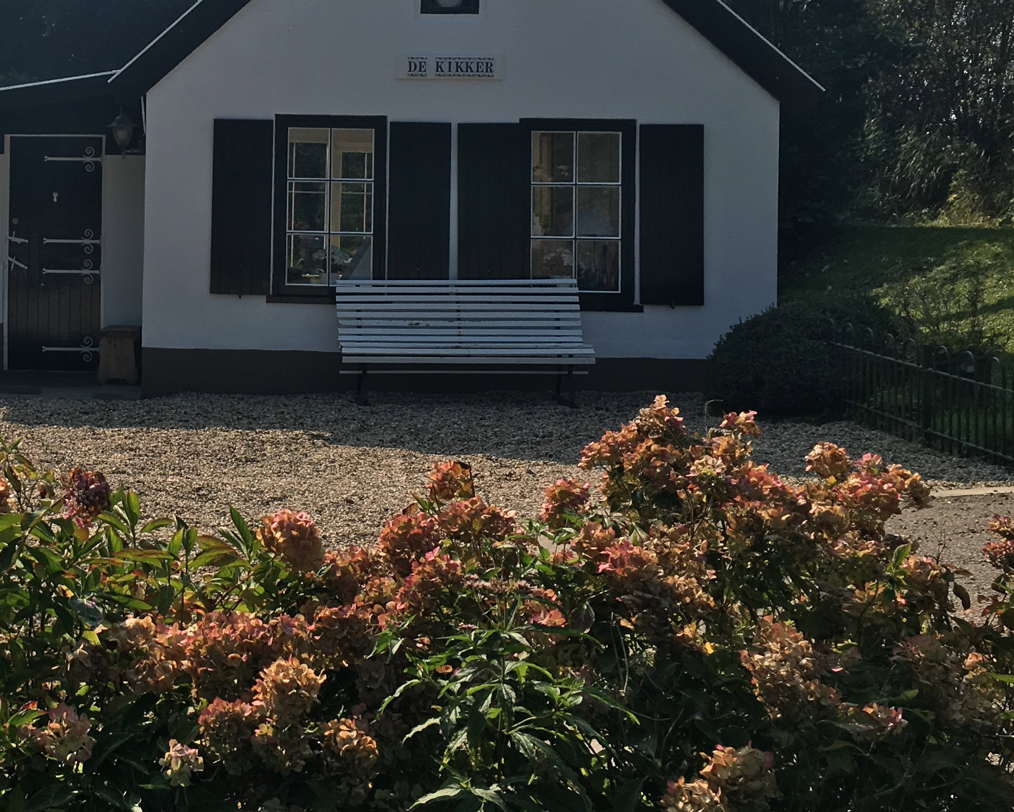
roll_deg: -1.2
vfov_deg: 25.3
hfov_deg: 29.9
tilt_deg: +0.8
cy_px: 151
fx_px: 1771
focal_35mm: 59
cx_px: 9
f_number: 2.2
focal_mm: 4.15
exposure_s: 1/1923
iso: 25
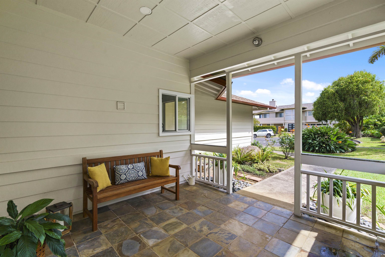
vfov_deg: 73.7
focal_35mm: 16
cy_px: 128
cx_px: 192
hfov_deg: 96.7
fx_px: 171
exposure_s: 1/250
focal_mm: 16
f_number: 8
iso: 200
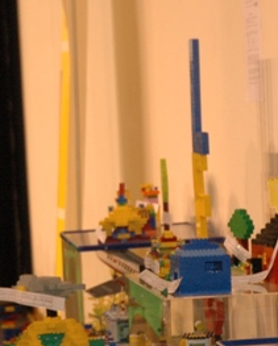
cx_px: 109
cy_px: 303
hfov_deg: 8.2
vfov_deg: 10.2
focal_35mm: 188
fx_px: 1930
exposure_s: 1/60
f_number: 4.5
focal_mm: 44
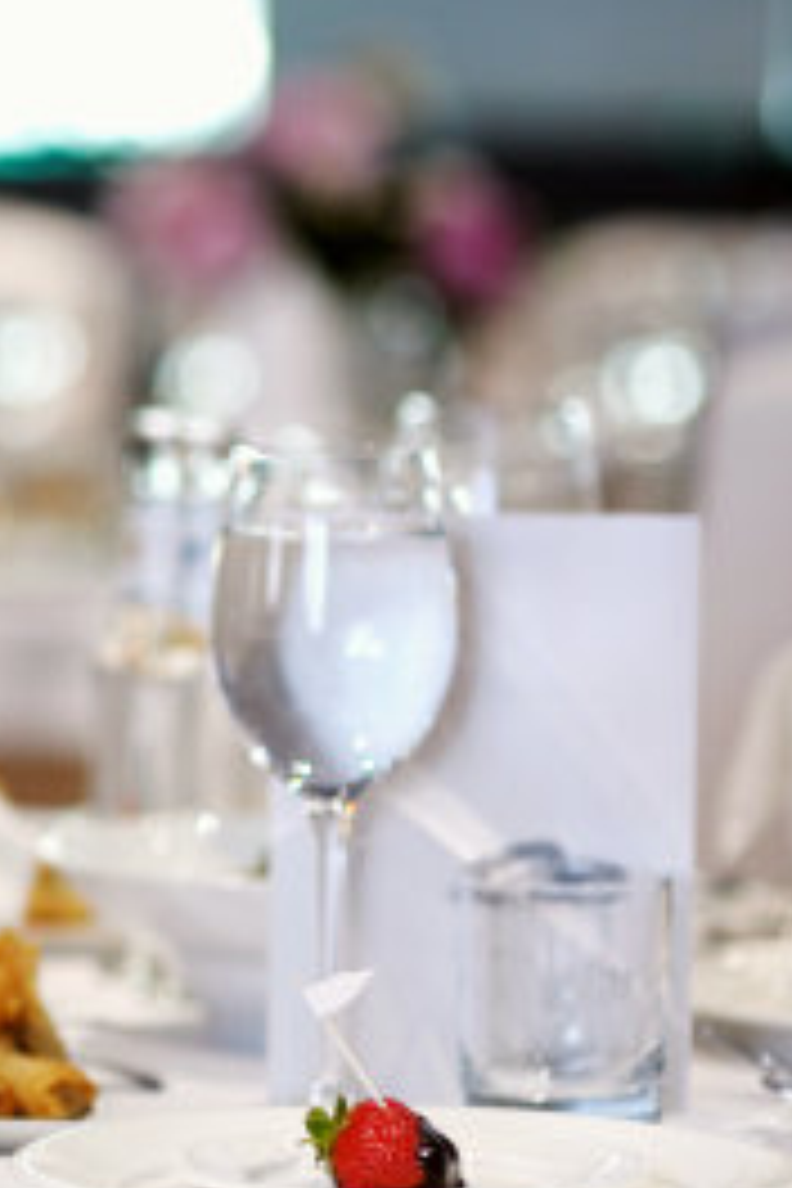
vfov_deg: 10.4
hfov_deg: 6.8
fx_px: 6500
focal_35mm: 197
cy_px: 619
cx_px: -518
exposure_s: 1/160
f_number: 1.8
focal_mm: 85
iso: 560
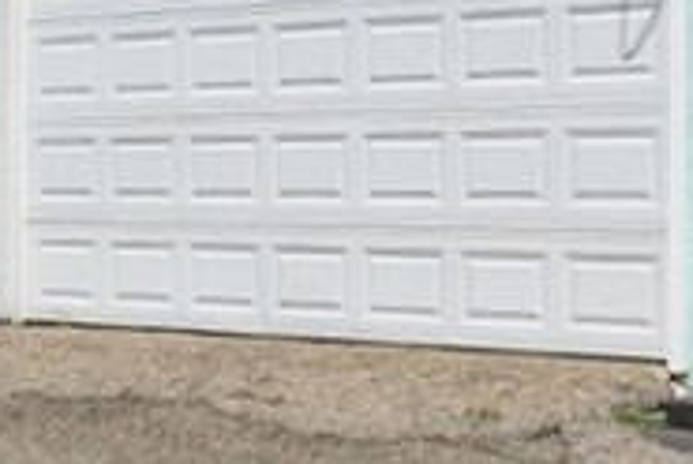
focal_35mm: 94
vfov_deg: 14.4
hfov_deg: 20.8
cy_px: 39
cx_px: 730
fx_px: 1812
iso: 64
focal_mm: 17
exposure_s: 1/250
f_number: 9
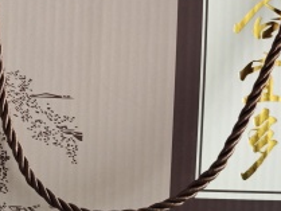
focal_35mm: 88
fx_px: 715
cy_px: 82
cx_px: -17
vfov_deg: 16.8
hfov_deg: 21.3
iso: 640
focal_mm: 6.55
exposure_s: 1/54.9
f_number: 1.62
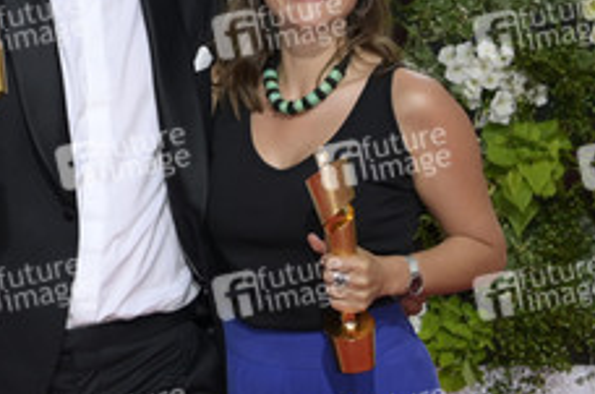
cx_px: 53
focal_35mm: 111
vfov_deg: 12.2
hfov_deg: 18.2
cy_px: 94
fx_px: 1831
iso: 500
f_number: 5.6
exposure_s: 1/250
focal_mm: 56
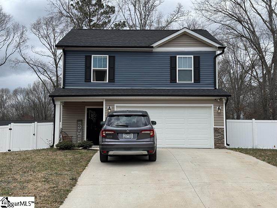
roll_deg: -0.3
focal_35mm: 48
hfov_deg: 39.7
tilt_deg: +6.3
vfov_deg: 30.3
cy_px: 104
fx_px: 384
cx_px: 138
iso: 64
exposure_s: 1/1524
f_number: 1.78
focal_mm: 6.76
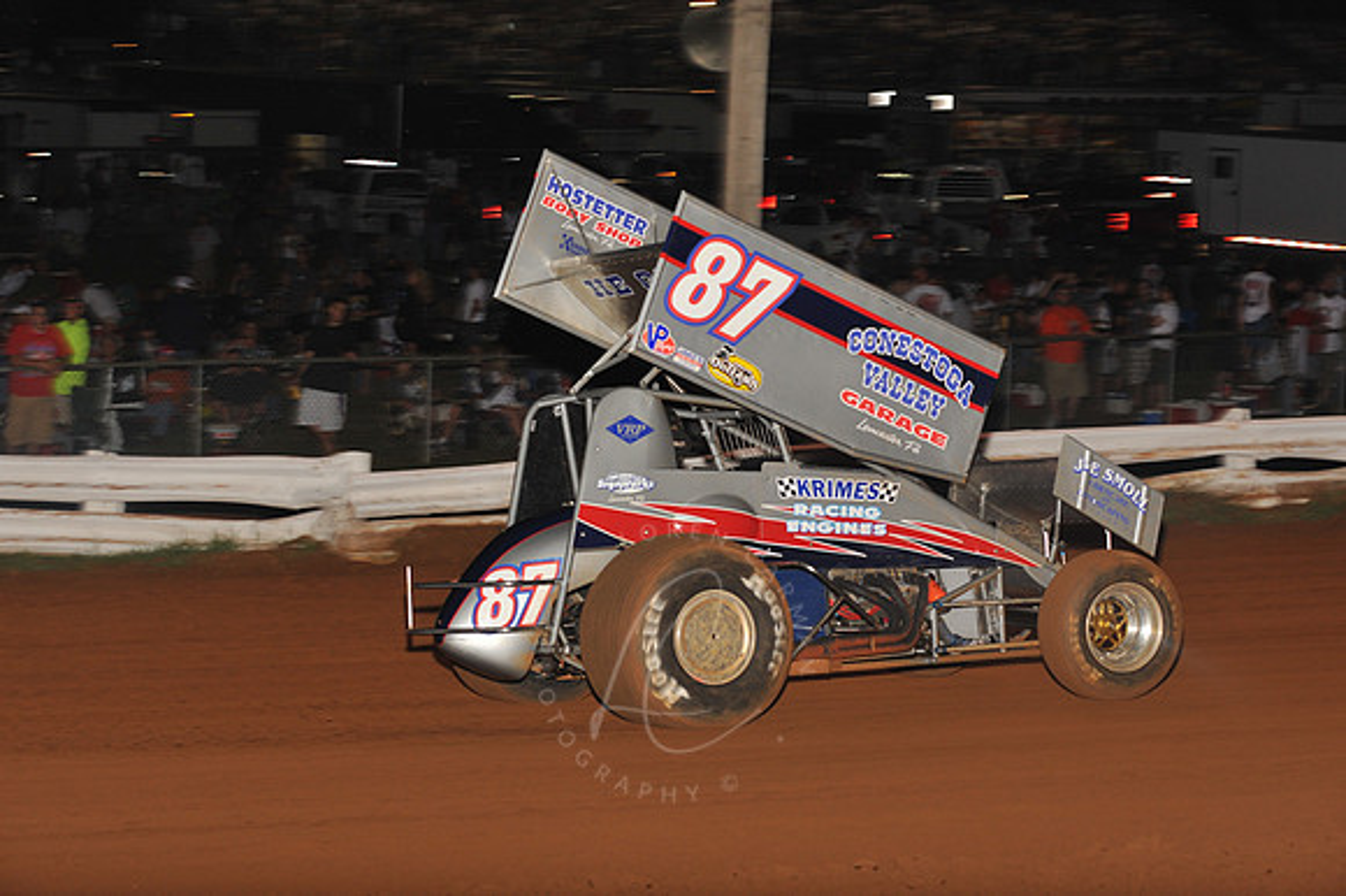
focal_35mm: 100
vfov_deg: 13.7
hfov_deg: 20.4
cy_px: 448
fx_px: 3737
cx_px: 673
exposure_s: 1/320
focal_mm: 100
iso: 1000
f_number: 7.1
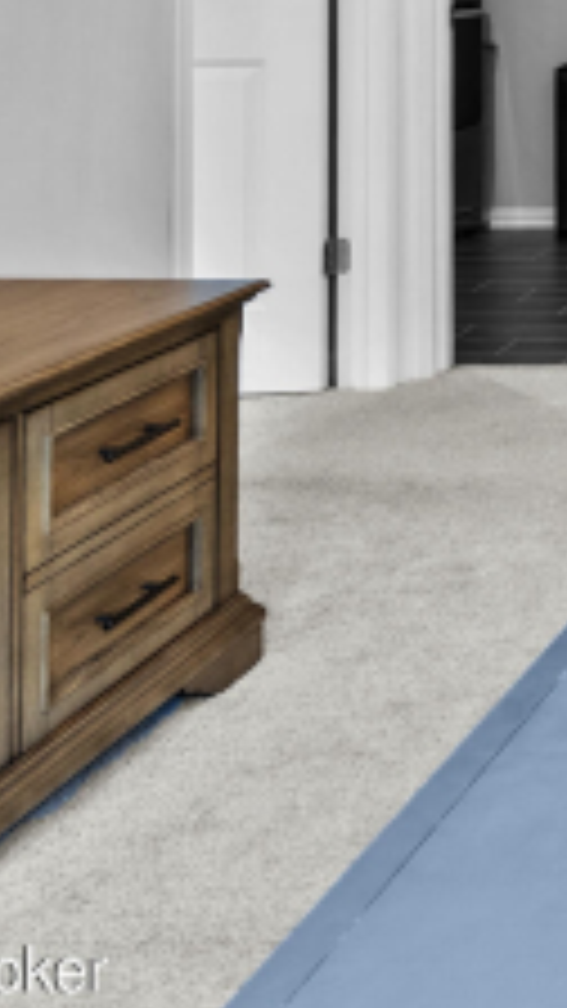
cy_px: -54
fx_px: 1497
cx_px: 1208
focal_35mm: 56
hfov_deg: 15.7
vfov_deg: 33.3
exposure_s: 1/2.5
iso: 400
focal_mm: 16
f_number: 11
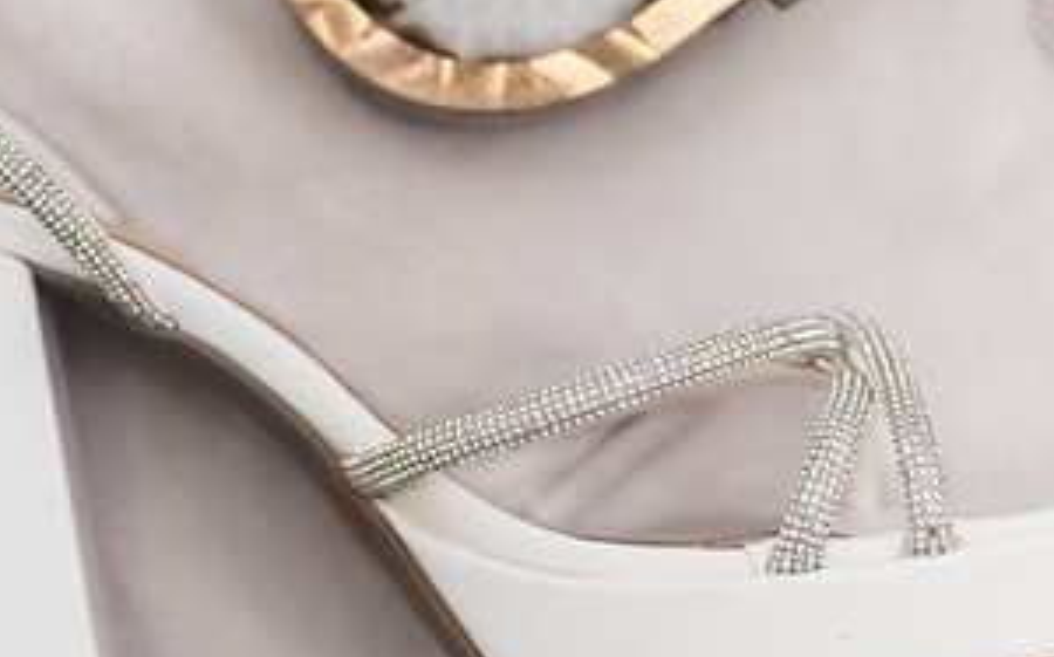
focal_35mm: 138
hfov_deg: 15.1
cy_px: 251
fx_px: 3961
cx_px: 415
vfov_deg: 9.5
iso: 640
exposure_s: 1/200
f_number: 3.2
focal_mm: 70
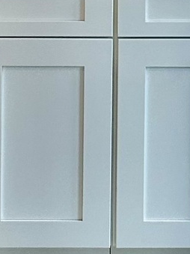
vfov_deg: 11.5
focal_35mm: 163
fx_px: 1194
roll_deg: -1.4
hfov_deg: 9.1
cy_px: -159
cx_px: 52
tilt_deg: -6.8
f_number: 1.78
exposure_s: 1/120
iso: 125
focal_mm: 6.86
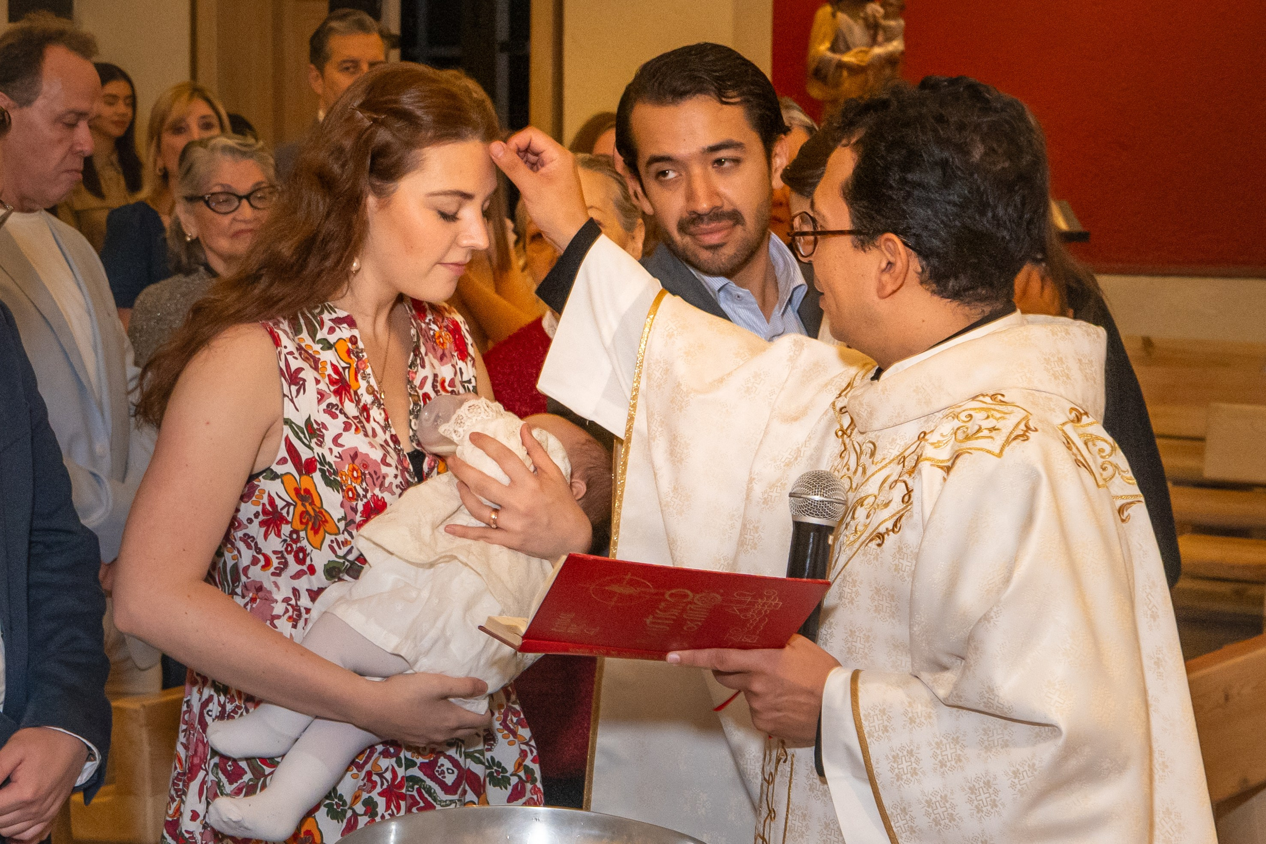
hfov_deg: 20.8
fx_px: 3427
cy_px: 525
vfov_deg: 14.0
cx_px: 329
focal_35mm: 97
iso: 4000
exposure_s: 1/125
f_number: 7.1
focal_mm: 41
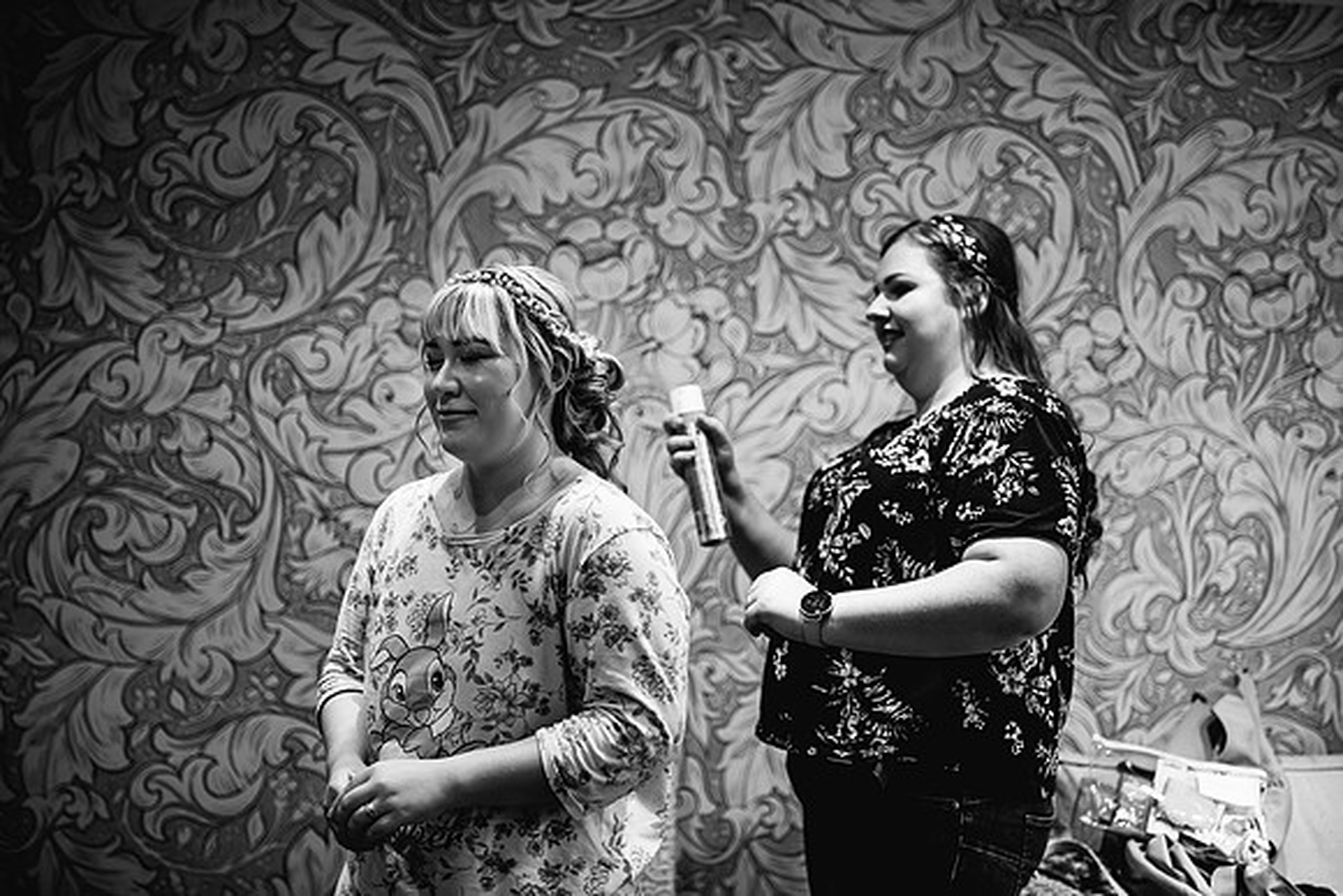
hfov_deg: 54.4
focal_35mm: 35
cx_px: 672
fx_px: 1306
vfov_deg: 37.9
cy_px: 448
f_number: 1.4
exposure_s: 1/250
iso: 320
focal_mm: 35
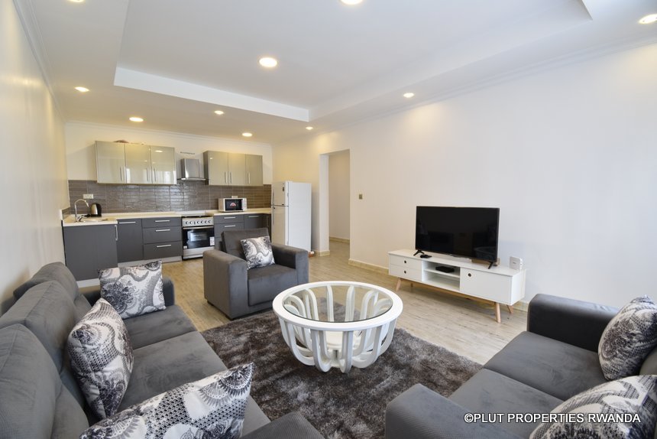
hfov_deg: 100.4
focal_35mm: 15
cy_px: 220
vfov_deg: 77.4
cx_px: 328
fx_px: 274
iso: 100
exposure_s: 1/3
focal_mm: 10
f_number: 8
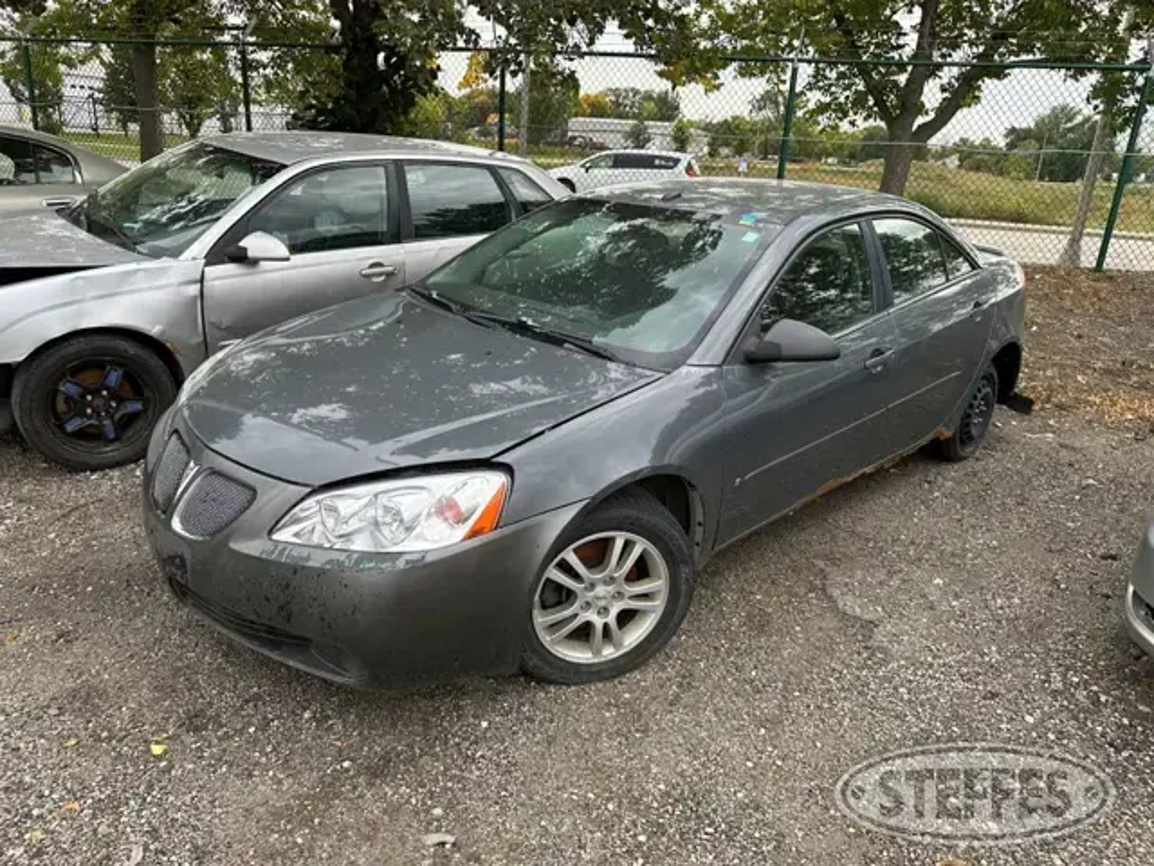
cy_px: 433
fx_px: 800
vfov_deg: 56.8
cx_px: 577
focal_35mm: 24
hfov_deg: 71.6
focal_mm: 6.86
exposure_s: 1/935
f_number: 1.78
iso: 80
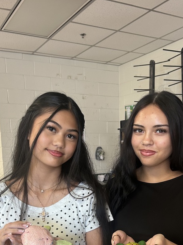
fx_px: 303
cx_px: 98
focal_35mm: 43
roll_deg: +0.8
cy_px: 199
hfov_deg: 33.6
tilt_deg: -10.7
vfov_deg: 41.8
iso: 200
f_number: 1.5
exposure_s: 1/60
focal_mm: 5.7
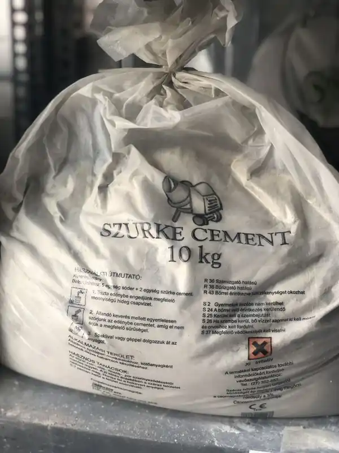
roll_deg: -0.9
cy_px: 226
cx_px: 170
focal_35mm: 52
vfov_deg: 36.8
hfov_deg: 28.0
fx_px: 679
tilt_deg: -21.3
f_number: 2.4
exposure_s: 1/60
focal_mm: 6
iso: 50
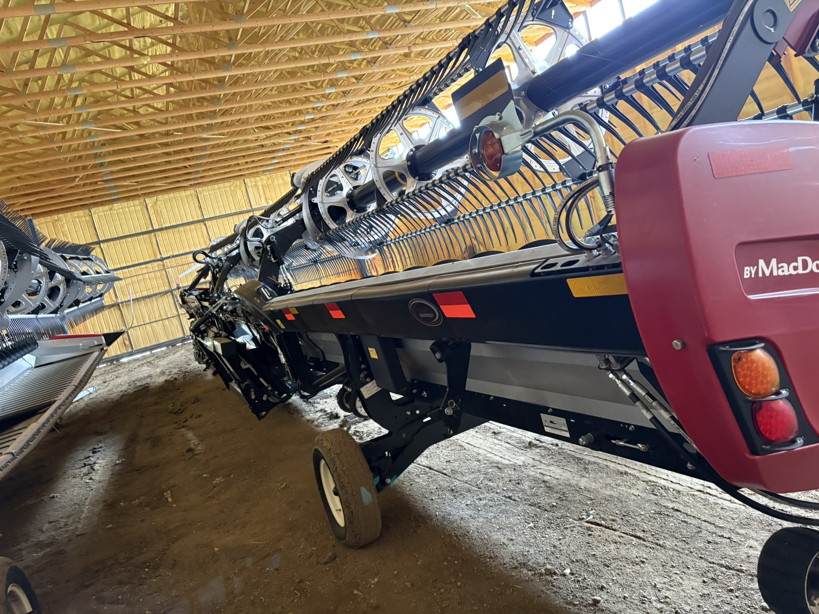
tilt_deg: -5.3
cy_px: 307
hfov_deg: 67.3
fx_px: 615
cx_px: 410
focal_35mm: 26
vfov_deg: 53.1
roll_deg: +15.1
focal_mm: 5.96
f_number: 1.6
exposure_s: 1/60
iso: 500
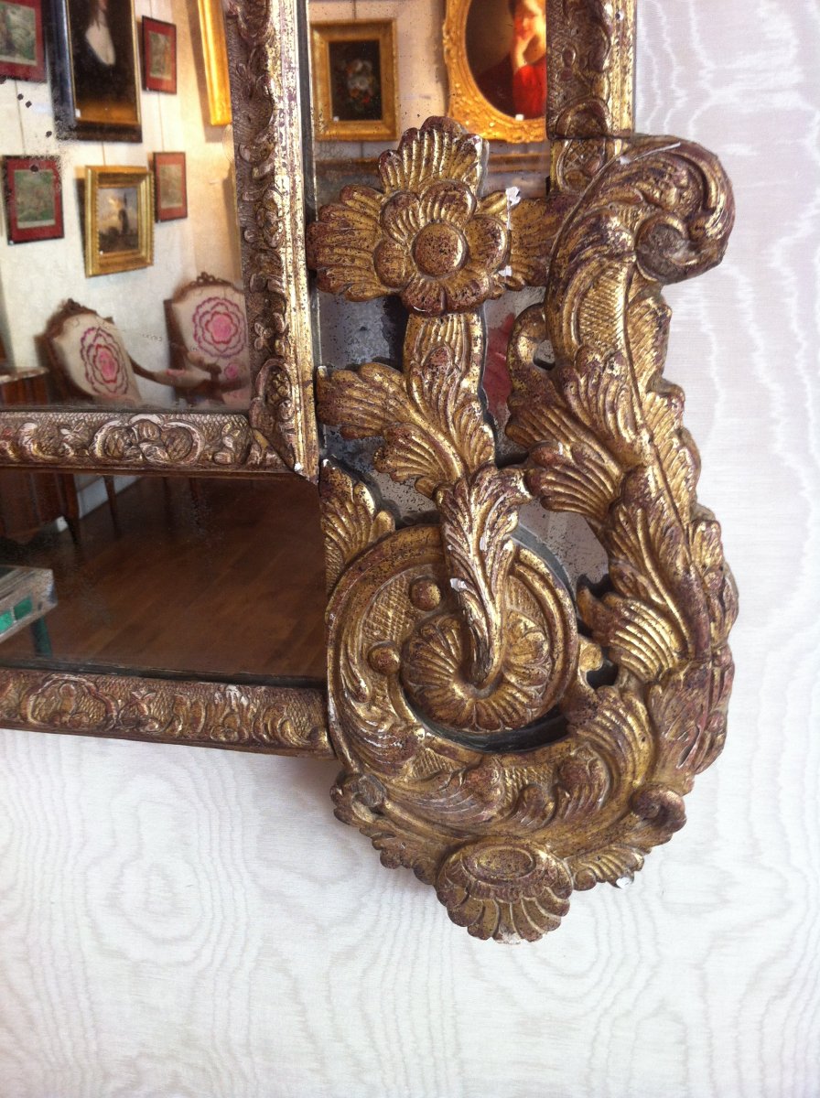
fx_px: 1109
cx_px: 410
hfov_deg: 40.6
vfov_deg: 52.7
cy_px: 549
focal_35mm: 35
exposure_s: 1/25
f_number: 2.8
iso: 80
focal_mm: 3.85
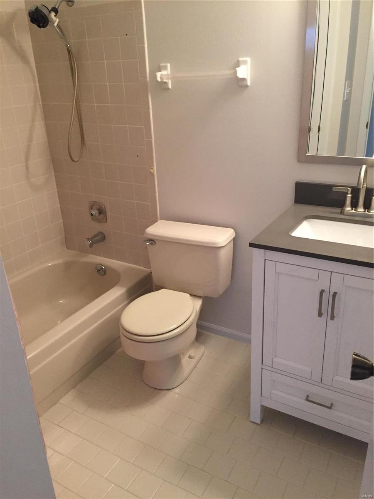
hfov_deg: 48.2
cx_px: 187
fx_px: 418
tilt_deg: -25.3
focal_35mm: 29
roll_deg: +0.5
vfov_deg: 61.7
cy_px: 250
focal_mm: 4.15
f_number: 2.2
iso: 160
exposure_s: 1/30
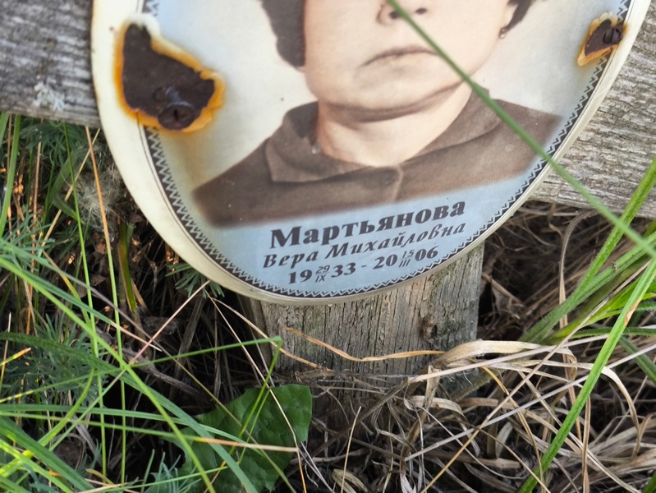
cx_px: 328
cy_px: 246
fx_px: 948
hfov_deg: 38.2
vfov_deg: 29.1
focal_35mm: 50
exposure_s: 1/50
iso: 80
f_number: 1.7
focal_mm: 4.71
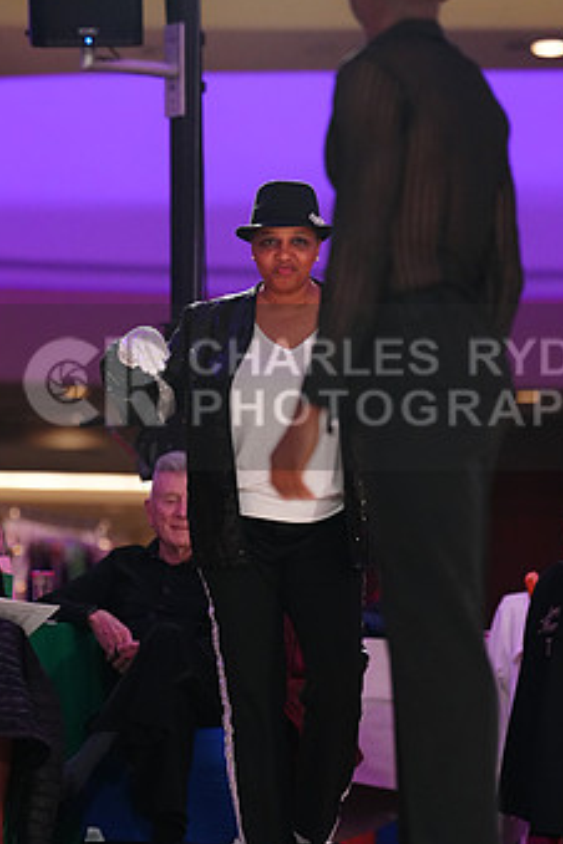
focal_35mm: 212
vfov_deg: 9.7
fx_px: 4973
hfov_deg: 6.5
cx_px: 343
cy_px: 388
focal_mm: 124
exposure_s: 1/500
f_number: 2.8
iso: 3200
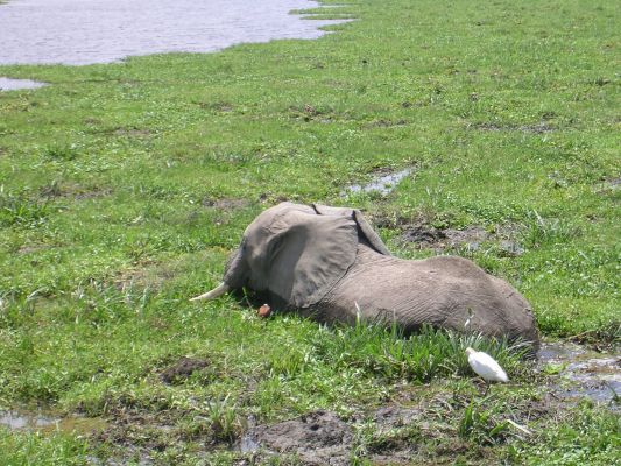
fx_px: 2064
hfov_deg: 17.1
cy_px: 233
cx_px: 310
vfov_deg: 12.9
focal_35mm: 115
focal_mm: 17.4
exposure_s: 1/285
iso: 50
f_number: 4.9
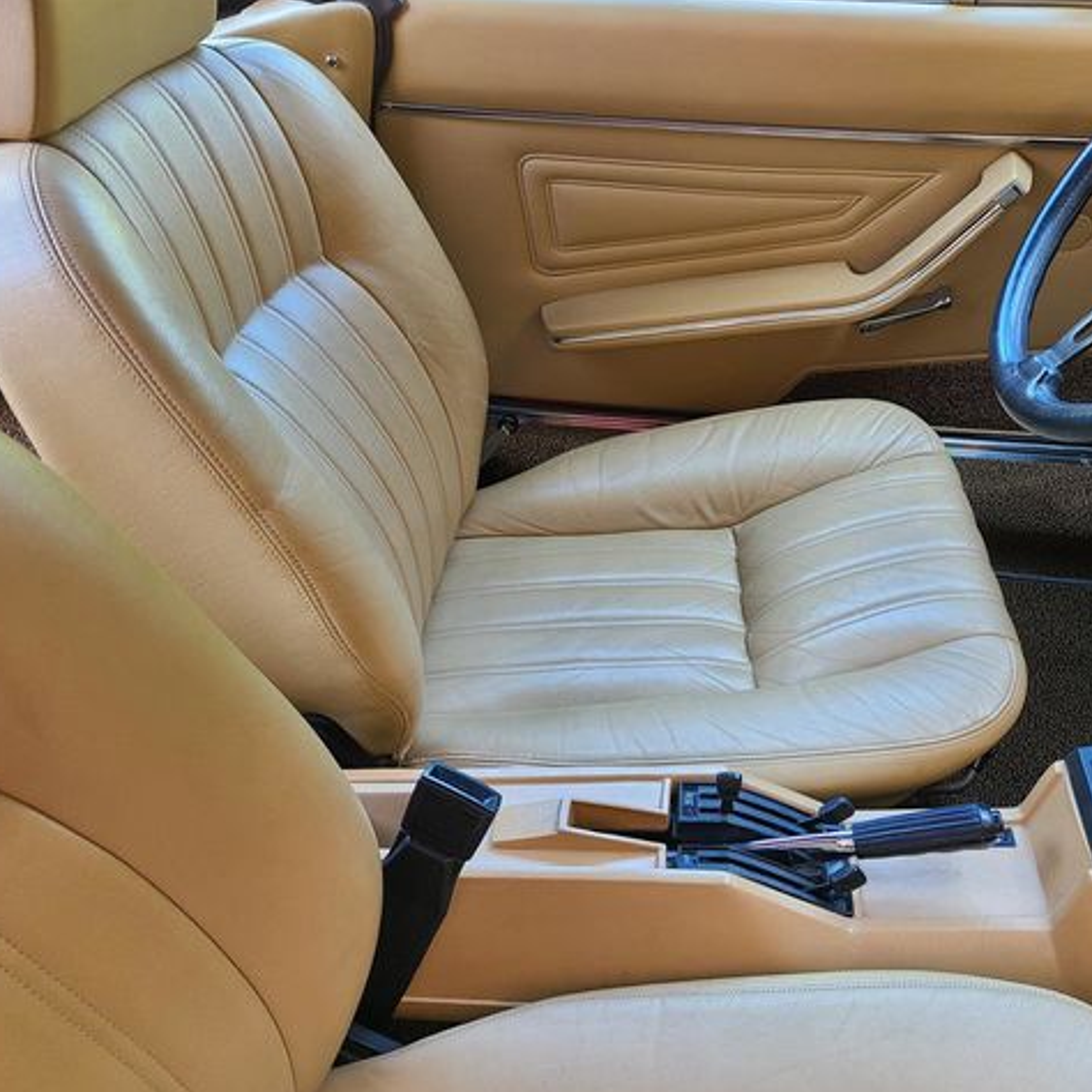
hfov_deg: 52.1
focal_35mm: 31
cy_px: 546
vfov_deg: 52.5
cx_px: 668
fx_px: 1106
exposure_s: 1/59
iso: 160
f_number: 1.8
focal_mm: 5.4
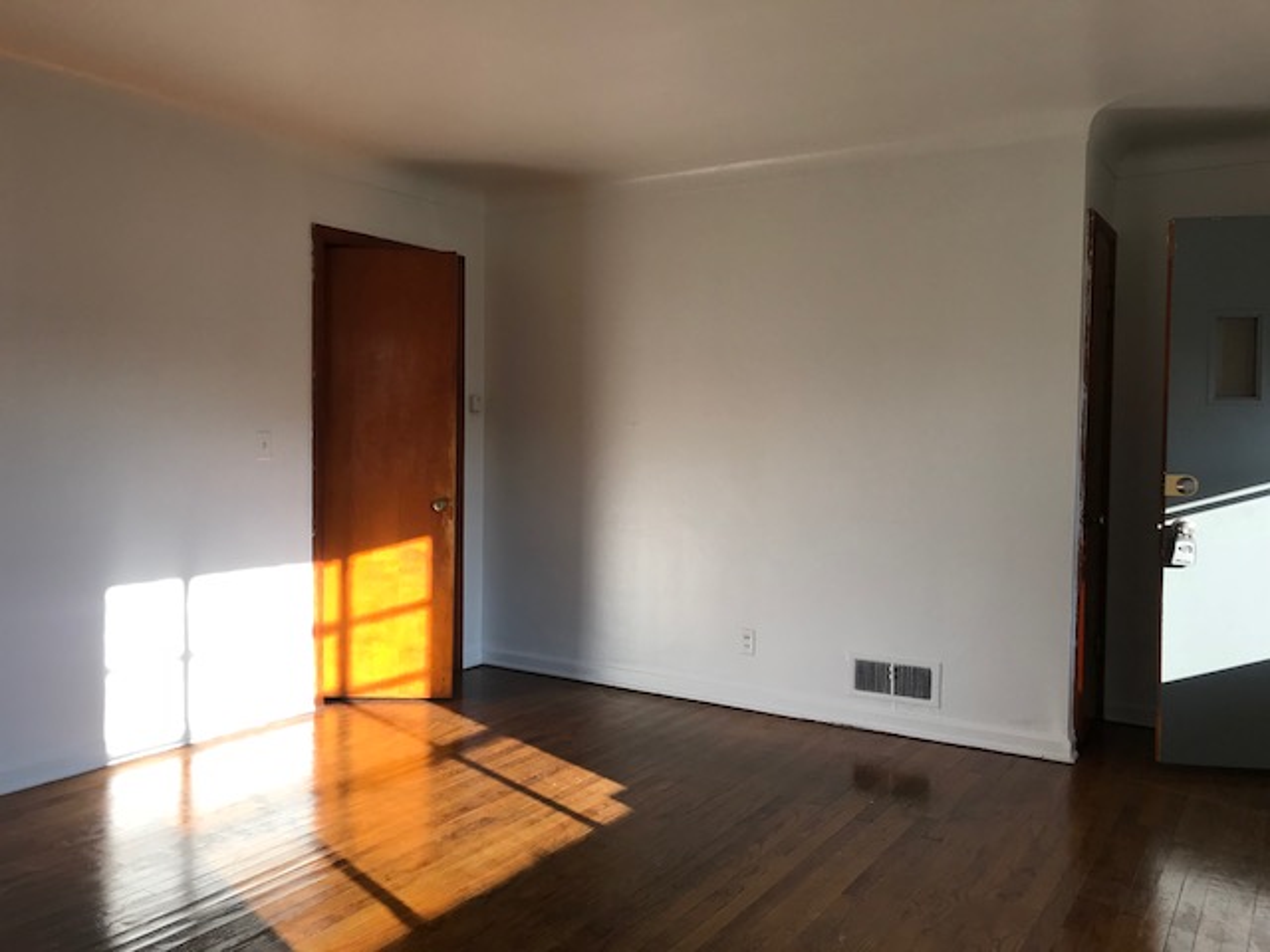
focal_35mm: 28
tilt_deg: -2.7
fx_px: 1027
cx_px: 635
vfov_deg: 49.7
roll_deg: -1.9
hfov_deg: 63.4
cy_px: 476
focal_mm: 3.99
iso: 20
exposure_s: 1/380
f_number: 1.8
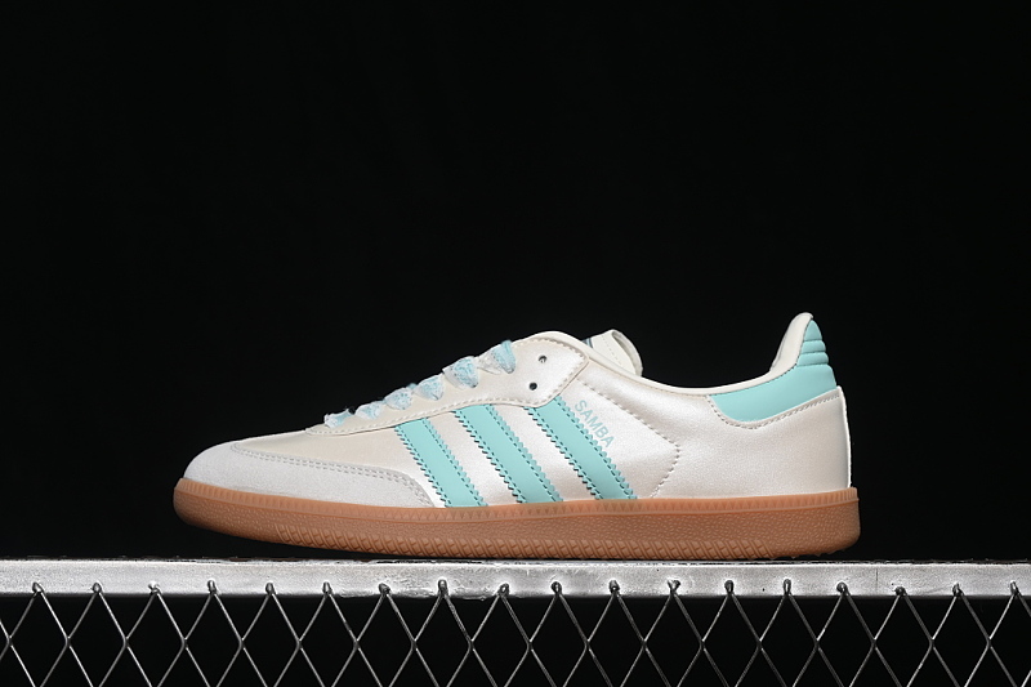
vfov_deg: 18.2
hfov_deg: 27.0
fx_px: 2147
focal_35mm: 75
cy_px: 344
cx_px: 516
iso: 160
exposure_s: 1/60
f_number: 6.3
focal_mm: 50
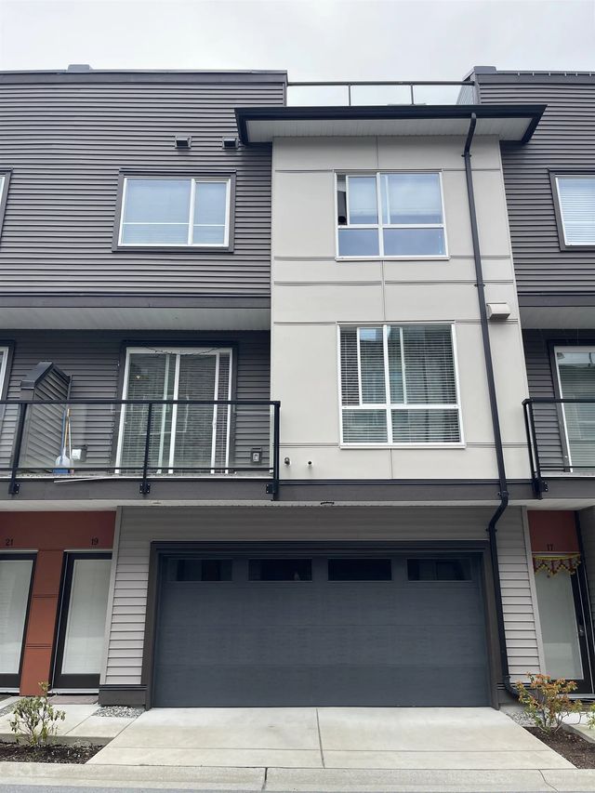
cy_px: 396
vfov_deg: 69.4
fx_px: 573
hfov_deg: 54.9
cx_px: 298
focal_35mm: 25
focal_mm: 5.1
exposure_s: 1/1323
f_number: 1.6
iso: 32
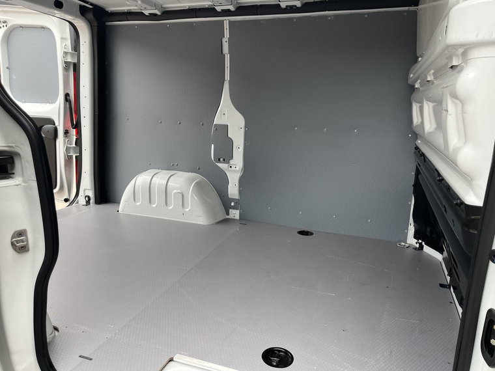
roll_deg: -2.3
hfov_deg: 67.3
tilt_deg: -12.7
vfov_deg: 53.1
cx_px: 248
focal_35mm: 26
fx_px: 372
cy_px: 186
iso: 50
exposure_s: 1/367
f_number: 1.6
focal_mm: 5.1
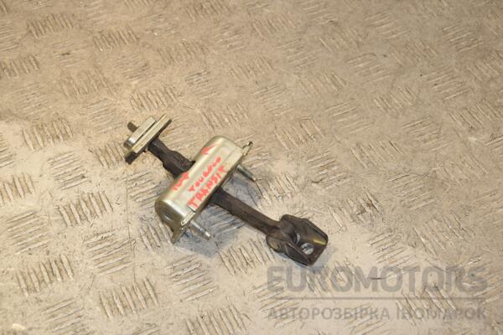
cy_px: 168
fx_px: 943
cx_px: 252
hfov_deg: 29.9
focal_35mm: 68
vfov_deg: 20.2
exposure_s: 1/200
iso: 800
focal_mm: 45
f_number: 7.1
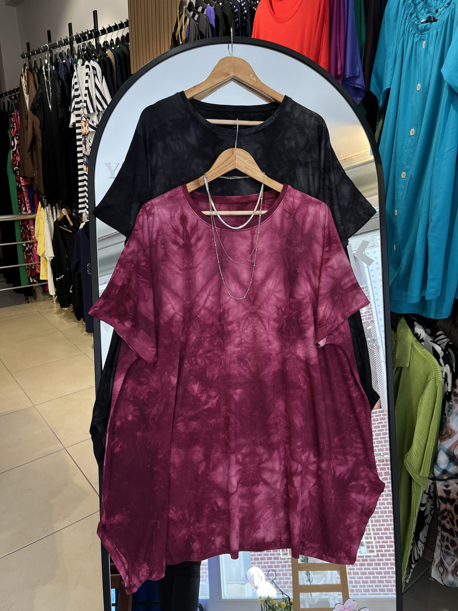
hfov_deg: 53.1
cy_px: 306
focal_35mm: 26
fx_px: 459
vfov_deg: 67.3
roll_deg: -0.7
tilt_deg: -19.9
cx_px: 229
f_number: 1.6
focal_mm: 5.1
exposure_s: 1/100
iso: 50
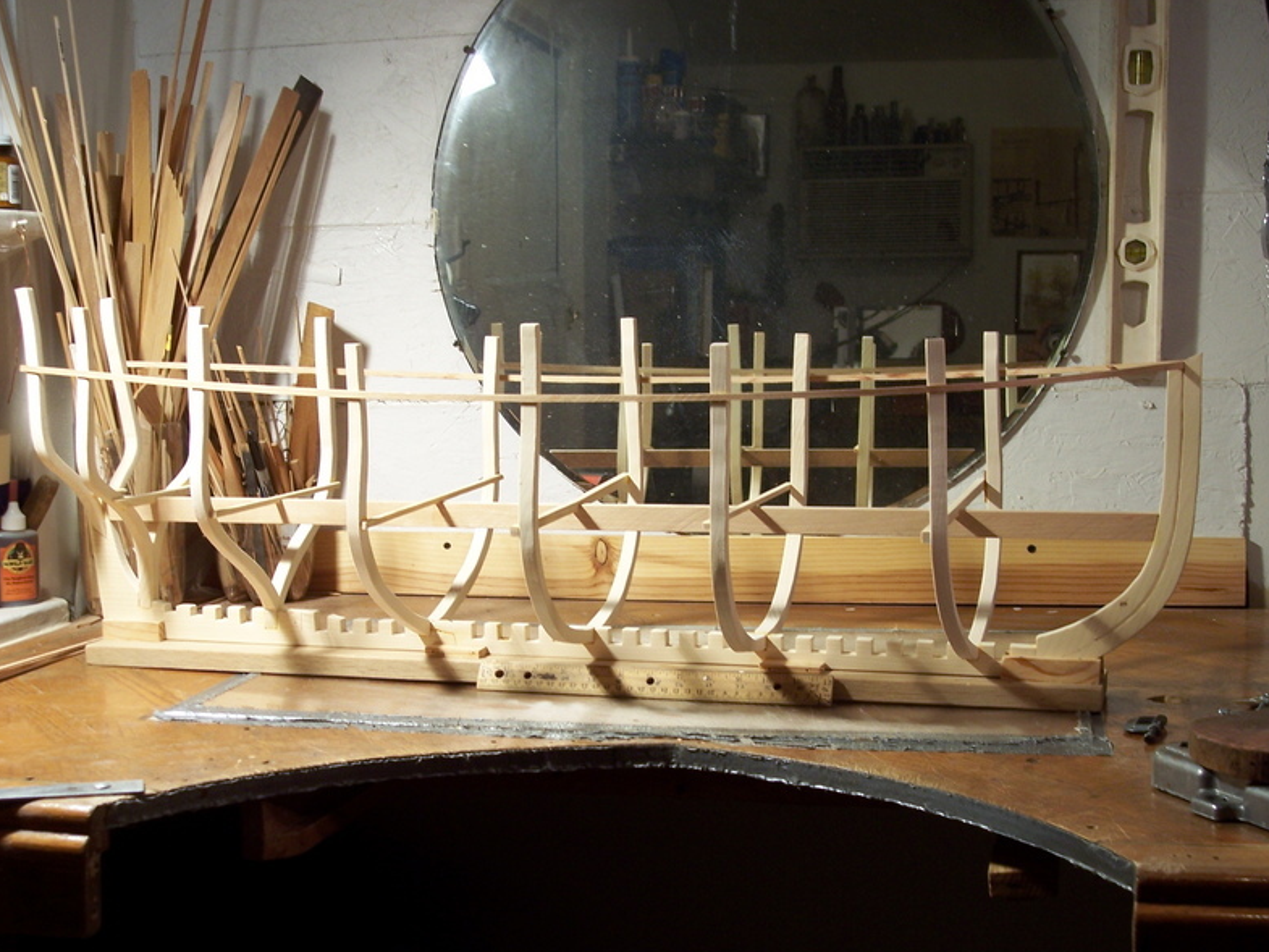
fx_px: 1943
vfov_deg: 27.5
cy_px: 478
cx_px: 637
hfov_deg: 36.2
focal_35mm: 53
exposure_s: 1/45
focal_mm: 10.7
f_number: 4
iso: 100
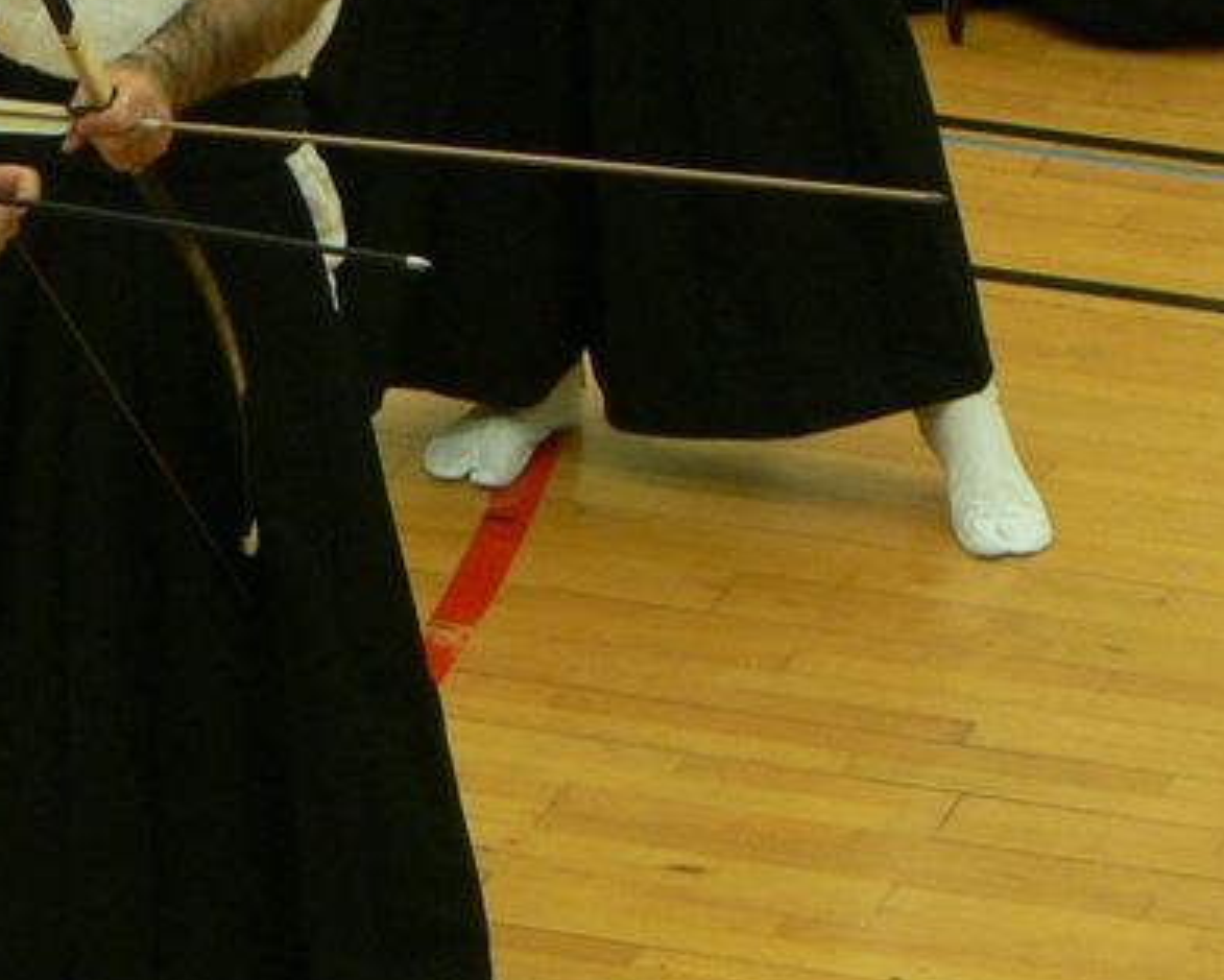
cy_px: 357
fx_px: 18987
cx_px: -316
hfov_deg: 3.7
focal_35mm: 524
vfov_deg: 3.0
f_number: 3.3
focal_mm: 29.1
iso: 150
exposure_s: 1/30
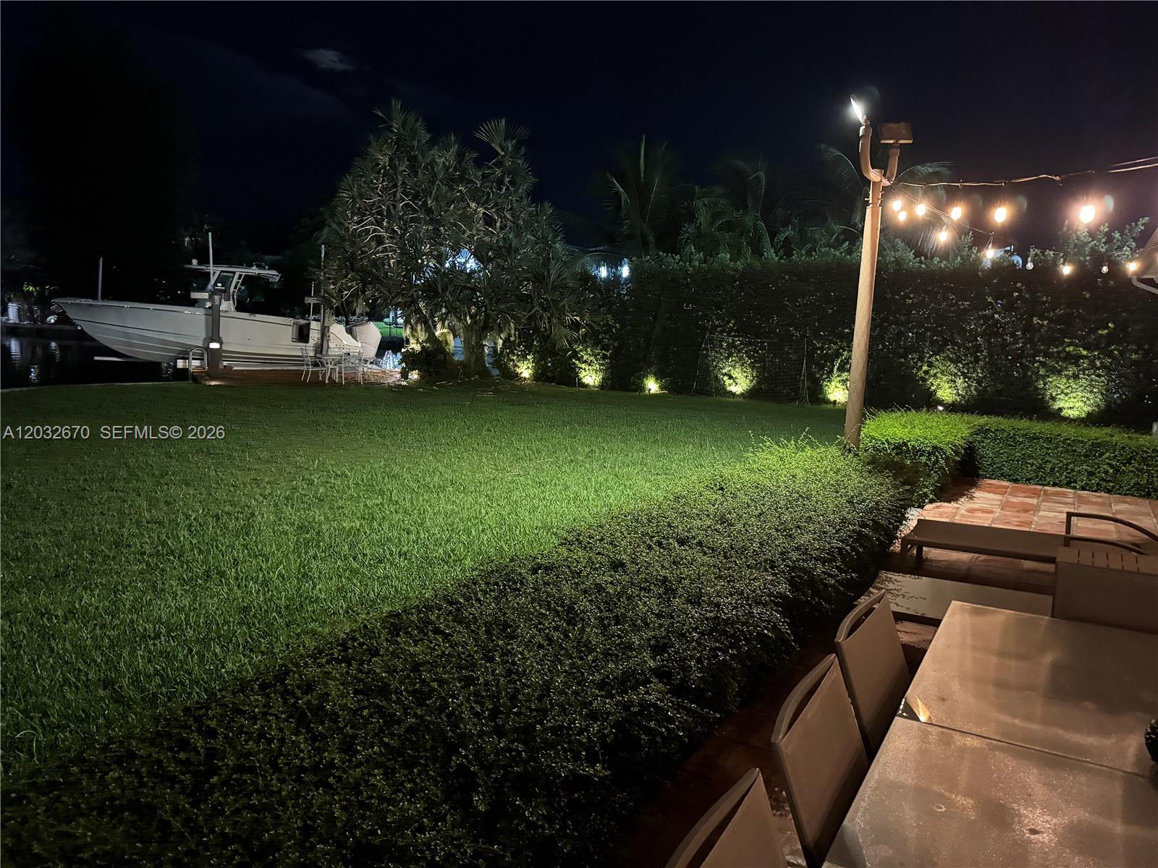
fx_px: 803
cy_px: 434
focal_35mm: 24
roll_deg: -1.9
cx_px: 579
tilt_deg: -10.3
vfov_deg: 56.8
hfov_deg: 71.6
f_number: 1.78
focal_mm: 6.76
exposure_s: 1/30
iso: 1600
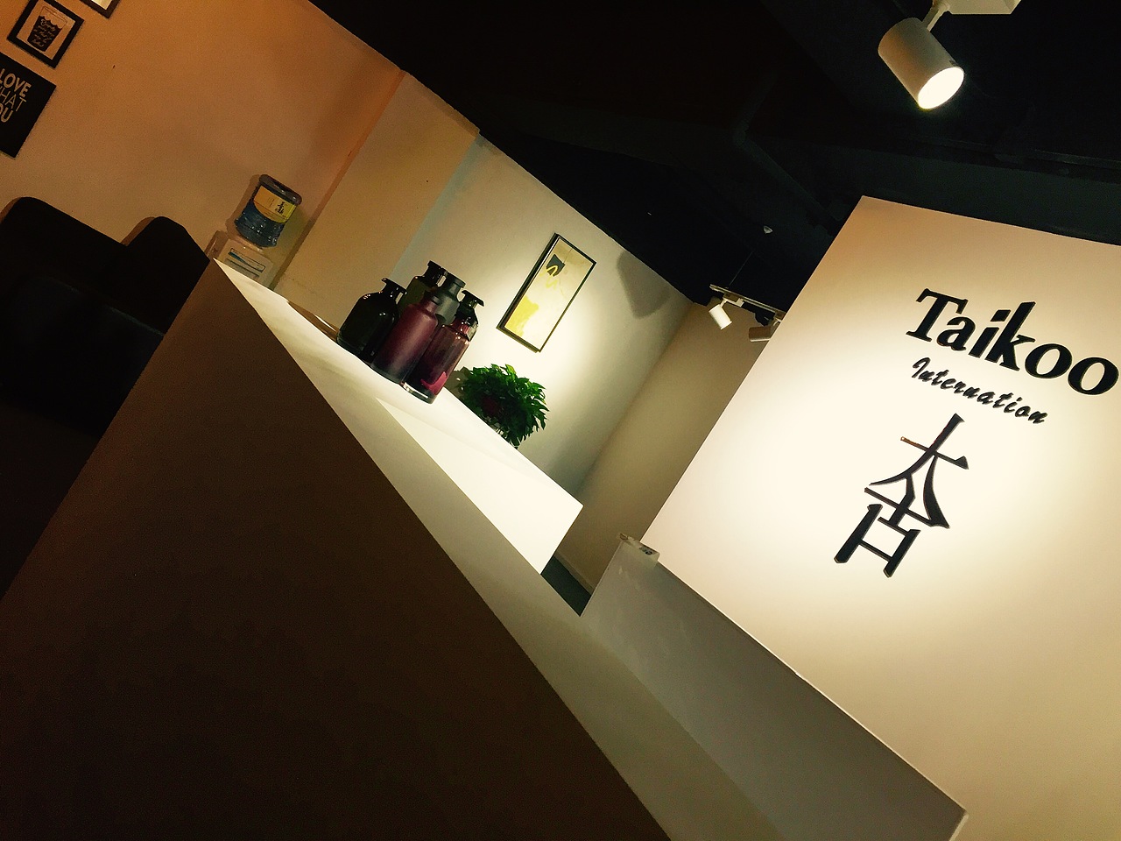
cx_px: 560
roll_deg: -32.3
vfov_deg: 48.2
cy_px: 420
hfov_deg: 61.7
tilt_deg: -1.5
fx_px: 939
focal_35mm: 29
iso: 32
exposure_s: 1/33
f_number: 2.2
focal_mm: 4.15
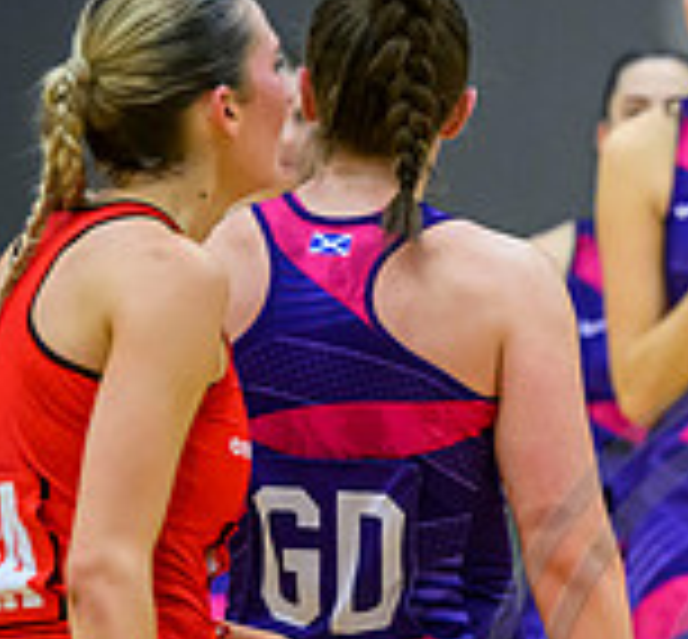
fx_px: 12647
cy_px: 770
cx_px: 1360
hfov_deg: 3.1
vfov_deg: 2.9
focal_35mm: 583
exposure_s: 1/1250
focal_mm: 150
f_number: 2.8
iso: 5000
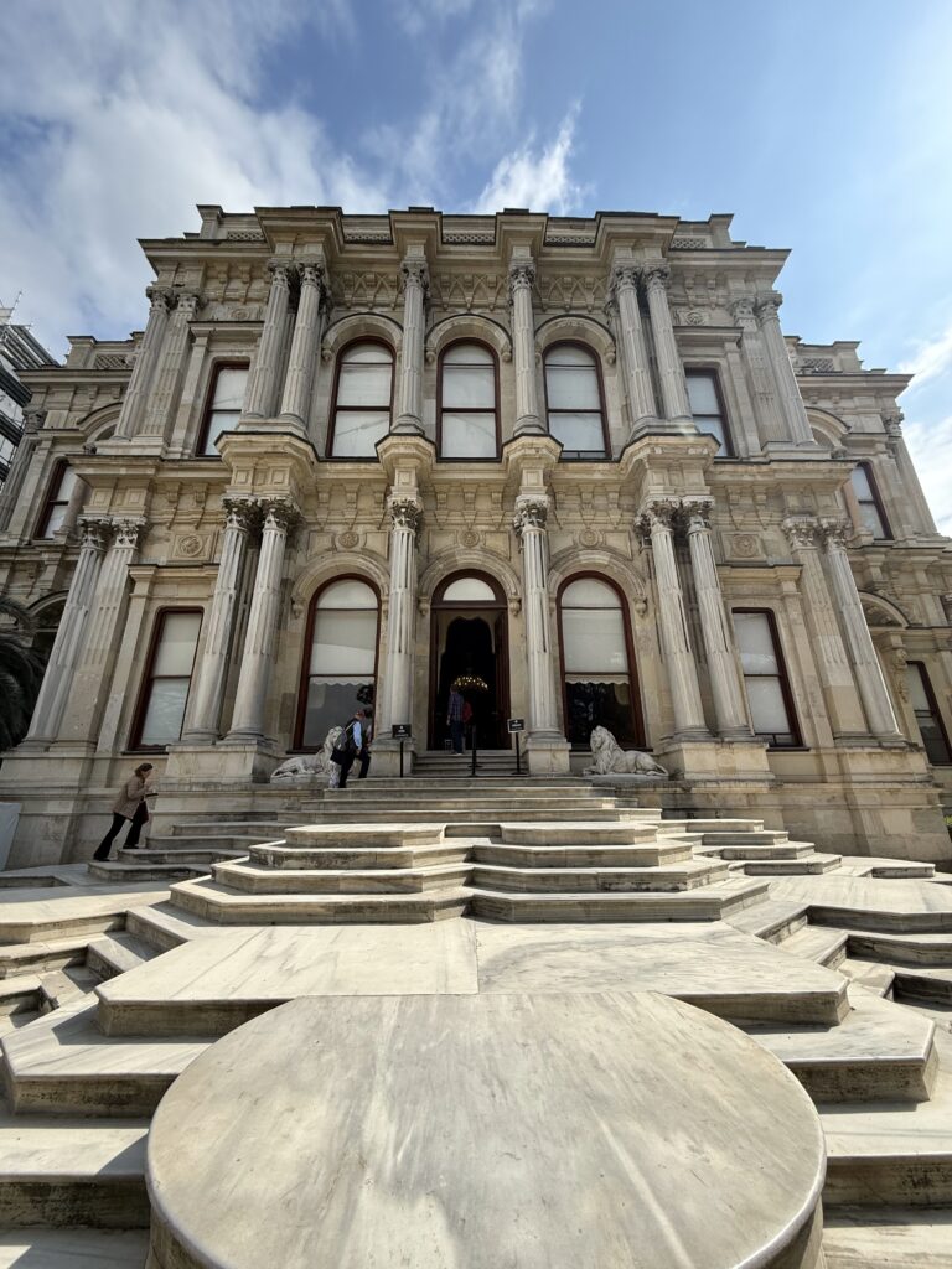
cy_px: 634
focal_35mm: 14
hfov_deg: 85.7
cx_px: 476
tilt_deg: +19.7
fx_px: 513
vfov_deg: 102.1
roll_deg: +0.3
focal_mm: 2.22
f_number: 2.2
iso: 50
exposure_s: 1/1259
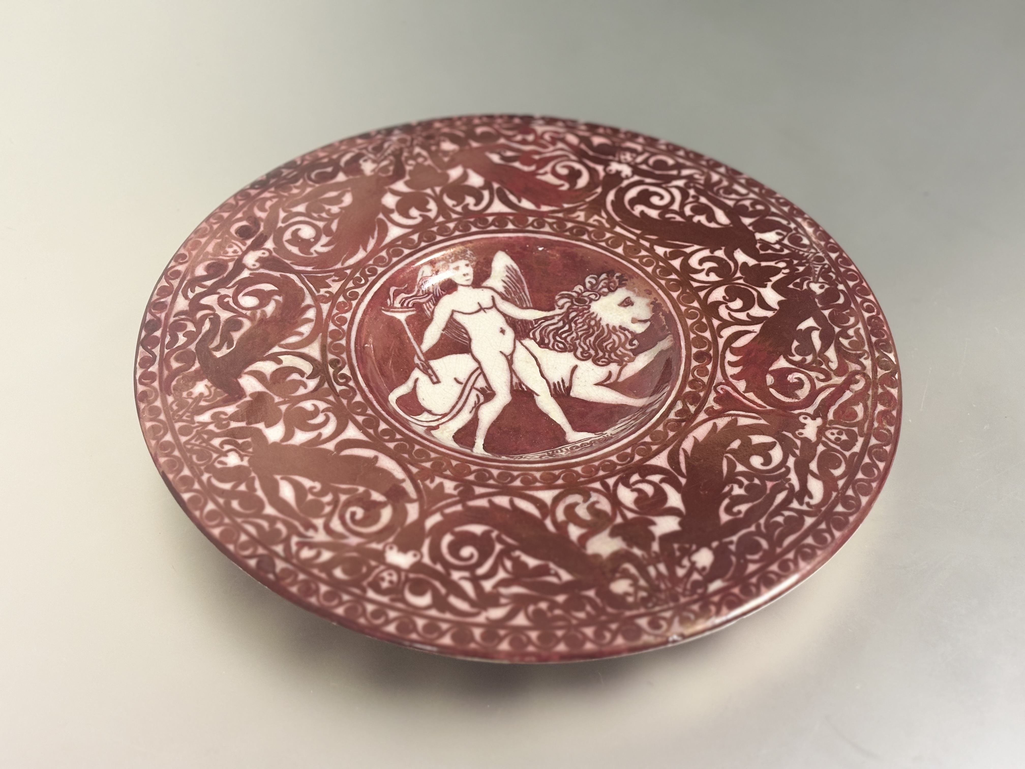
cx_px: 512
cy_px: 384
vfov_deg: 28.0
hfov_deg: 36.8
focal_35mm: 52
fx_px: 1540
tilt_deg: -45.5
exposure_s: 1/50
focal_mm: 5.96
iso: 125
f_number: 1.6
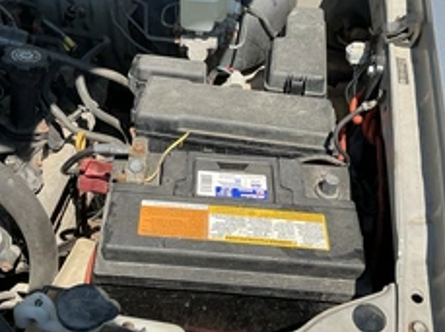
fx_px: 629
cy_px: 116
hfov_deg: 38.8
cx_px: 175
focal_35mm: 49
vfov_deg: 29.4
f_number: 1.8
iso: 25
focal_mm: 3
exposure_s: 1/829
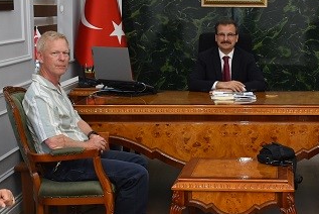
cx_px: 280
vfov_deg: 16.1
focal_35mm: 85
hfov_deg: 23.3
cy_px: 133
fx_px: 754
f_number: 4
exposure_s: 1/60
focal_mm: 20
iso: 450
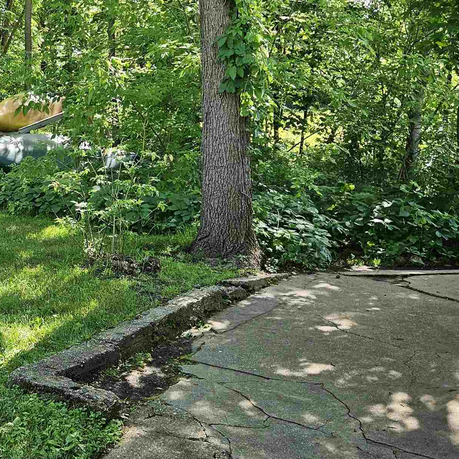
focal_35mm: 52
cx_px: -10
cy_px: 137
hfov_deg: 30.3
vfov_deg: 32.4
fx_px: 780
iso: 32
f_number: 1.8
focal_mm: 5.4
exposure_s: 1/180
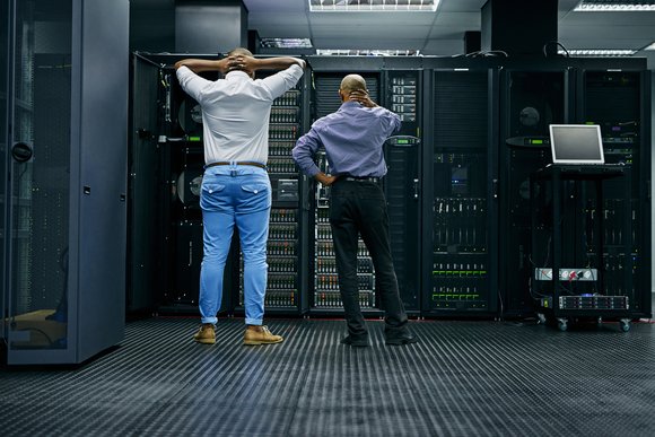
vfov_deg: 27.0
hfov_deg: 39.6
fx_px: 910
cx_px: 328
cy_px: 218
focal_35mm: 50
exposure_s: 1/100
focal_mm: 50
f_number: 2.5
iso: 640
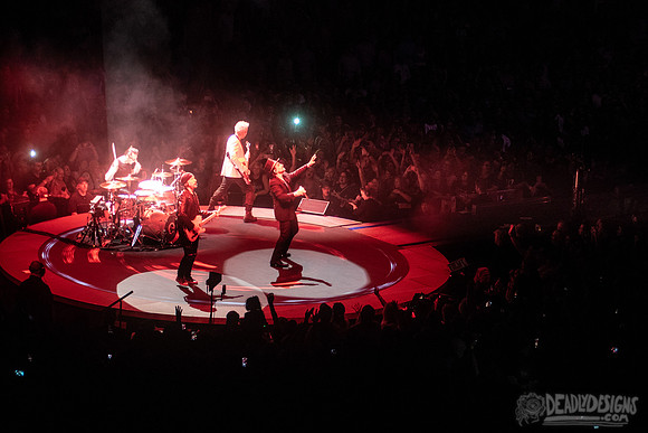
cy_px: 216
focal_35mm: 132
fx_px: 2372
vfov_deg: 10.4
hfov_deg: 15.4
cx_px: 534
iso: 2000
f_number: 2.8
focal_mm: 80
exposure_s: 1/500
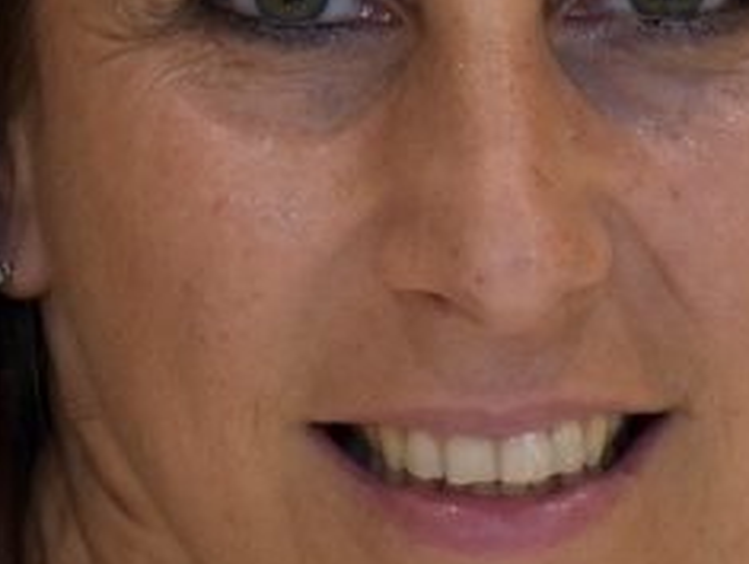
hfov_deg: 5.7
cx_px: 433
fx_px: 7478
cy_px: 438
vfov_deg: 4.3
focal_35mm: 345
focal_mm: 55
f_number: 5.6
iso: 560
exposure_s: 1/60
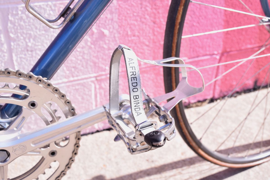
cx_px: 135
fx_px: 304
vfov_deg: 33.0
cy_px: 90
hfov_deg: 47.9
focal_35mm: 40
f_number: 9
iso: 400
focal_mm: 27
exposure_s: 1/320
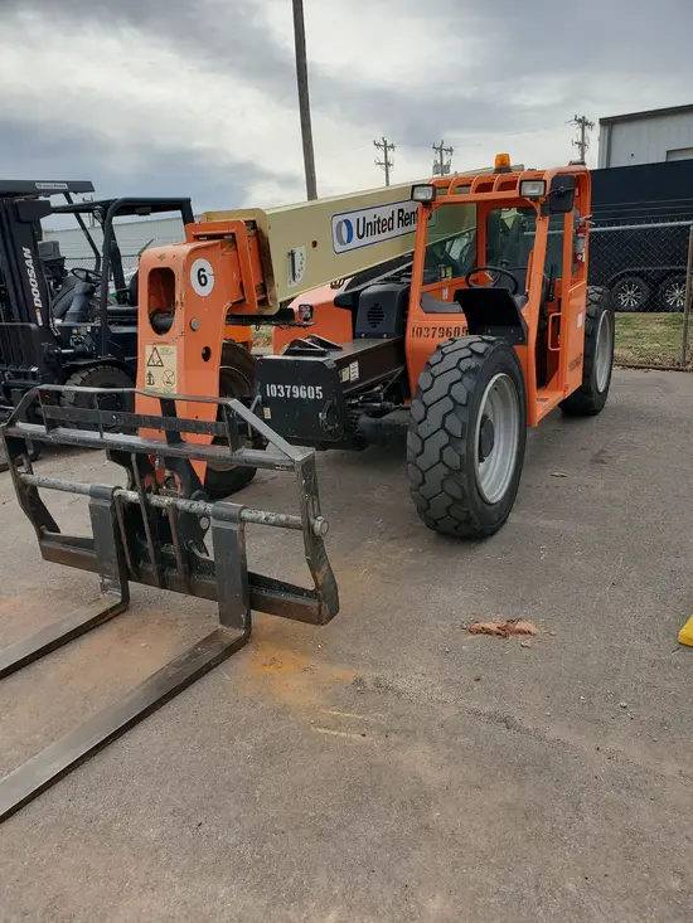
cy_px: 462
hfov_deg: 53.1
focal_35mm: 26
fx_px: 694
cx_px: 346
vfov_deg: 67.3
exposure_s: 1/1262
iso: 50
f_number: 2.4
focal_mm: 4.3
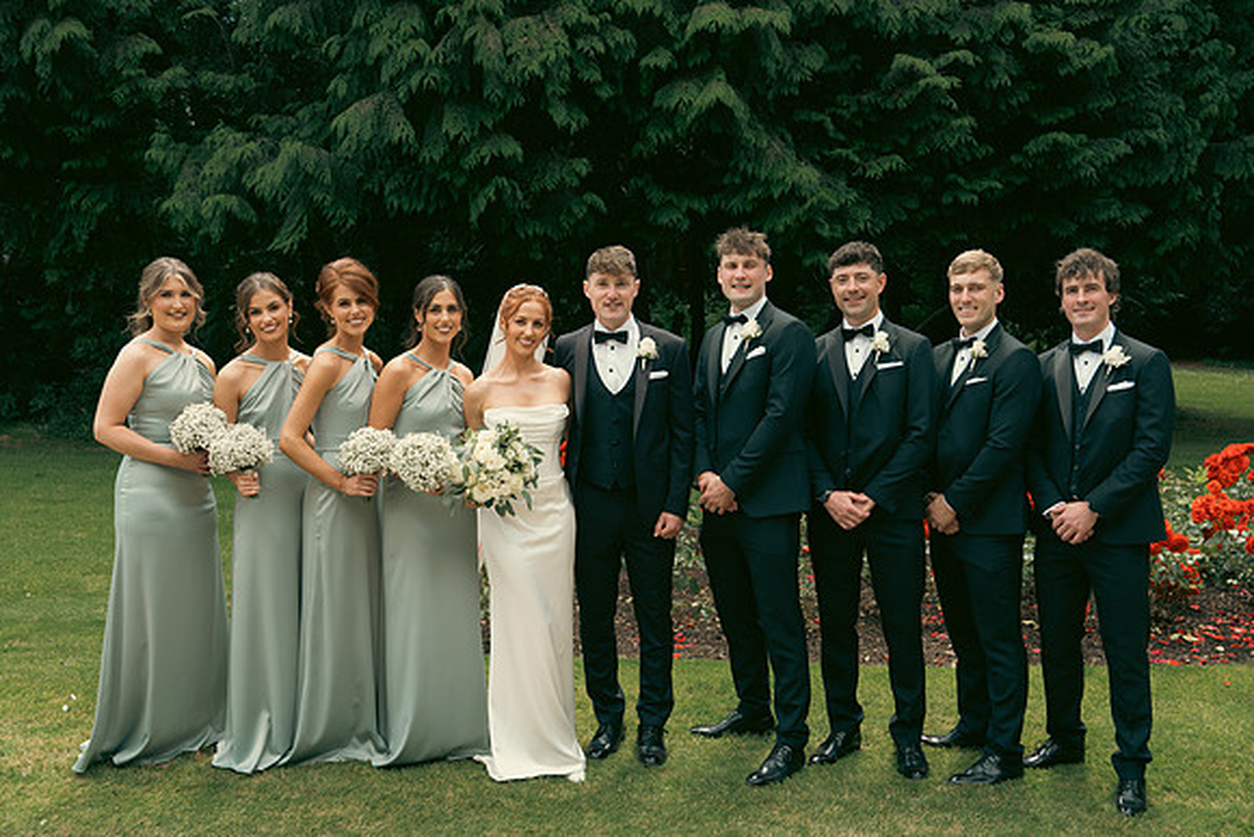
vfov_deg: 36.0
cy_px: 418
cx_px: 627
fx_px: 1289
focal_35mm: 37
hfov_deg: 51.9
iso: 80
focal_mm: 37
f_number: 5
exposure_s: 1/160
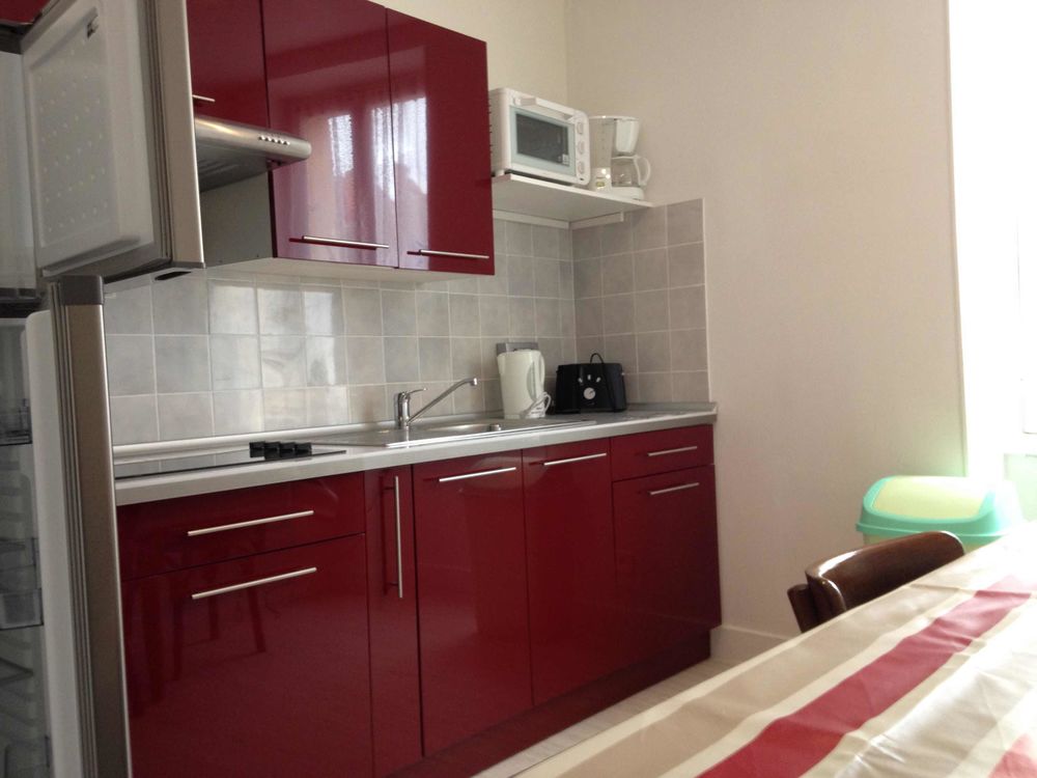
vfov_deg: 42.9
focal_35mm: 33
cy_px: 389
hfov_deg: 55.4
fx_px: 989
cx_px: 518
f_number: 2.4
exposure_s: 1/20
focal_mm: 4.12
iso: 100
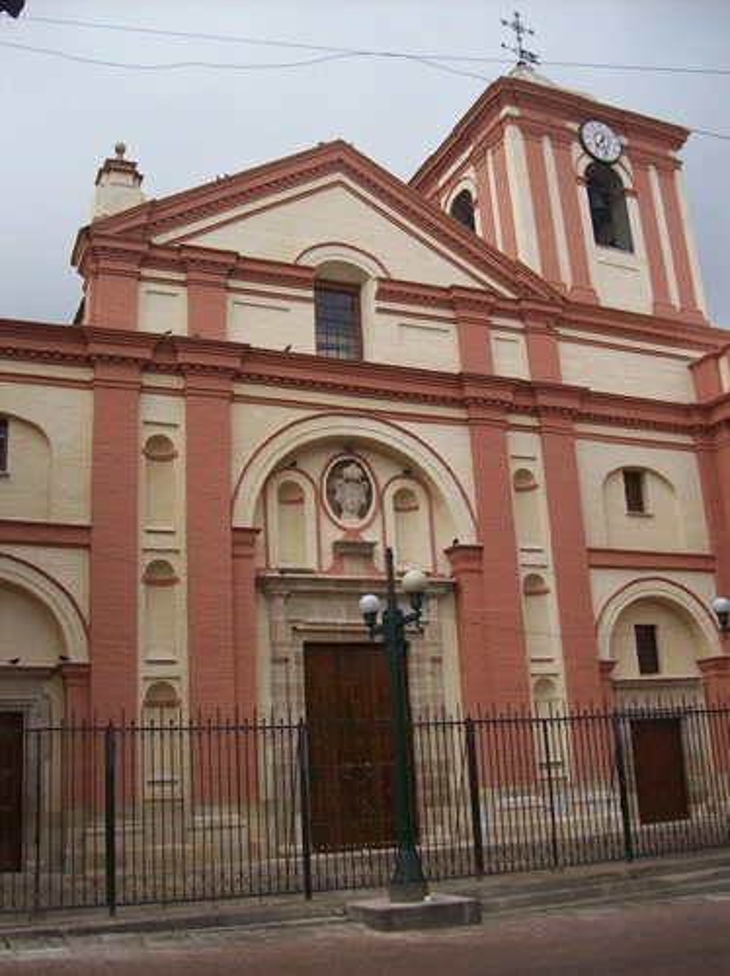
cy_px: 488
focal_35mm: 36
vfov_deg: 51.4
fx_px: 1014
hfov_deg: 39.6
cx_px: 365
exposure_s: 1/323
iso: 80
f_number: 2.7
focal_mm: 6
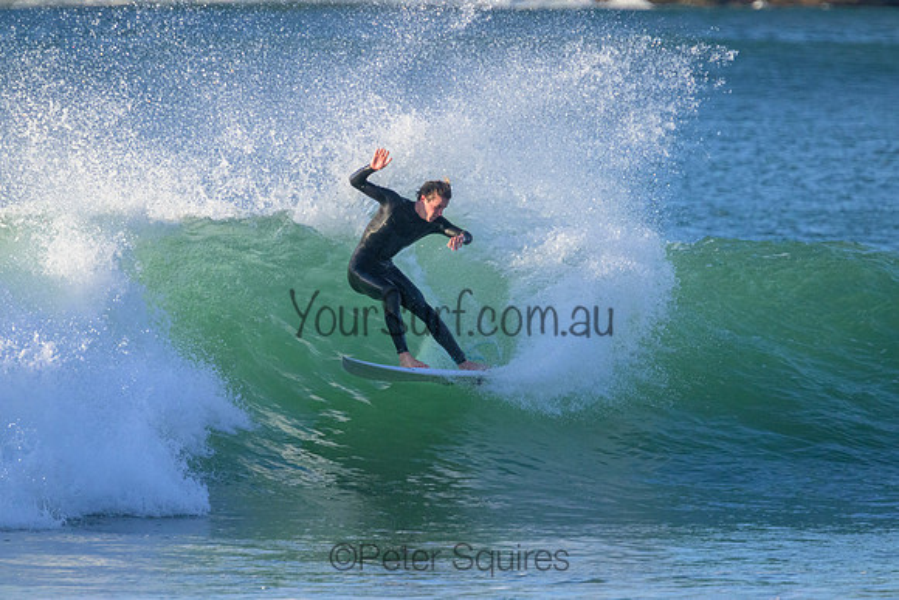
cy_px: 300
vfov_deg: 1.7
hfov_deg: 2.6
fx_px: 19982
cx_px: 450
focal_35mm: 800
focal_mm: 800
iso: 5000
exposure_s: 1/2000
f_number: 11
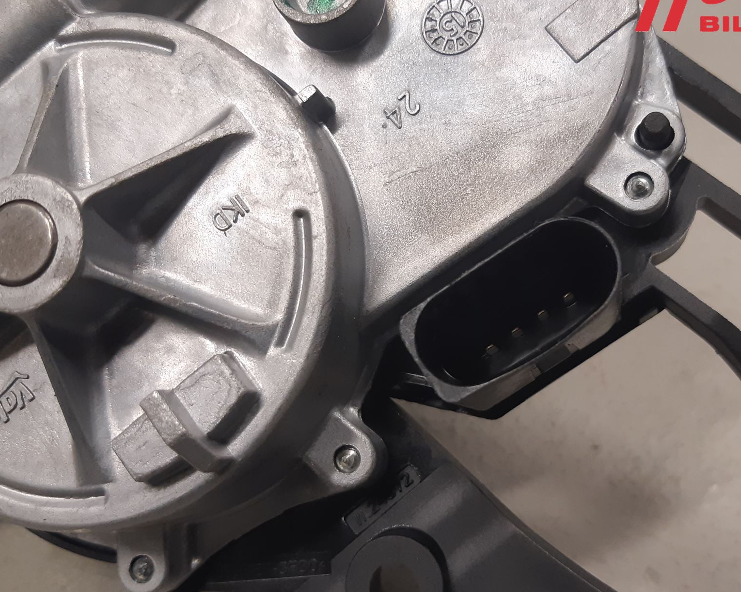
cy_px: 321
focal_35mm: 34
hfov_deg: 52.6
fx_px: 746
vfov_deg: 43.3
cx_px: 436
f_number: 1.7
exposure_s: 1/50
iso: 100
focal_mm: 3.93
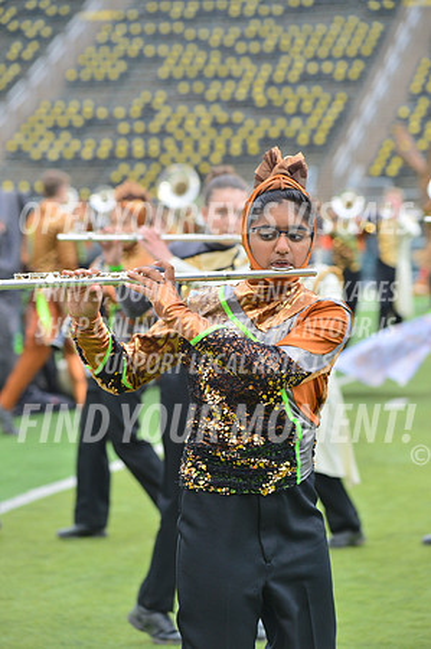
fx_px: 2520
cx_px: 216
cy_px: 324
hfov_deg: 9.8
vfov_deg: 14.7
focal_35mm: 140
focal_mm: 140
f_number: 5.6
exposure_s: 1/250
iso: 400
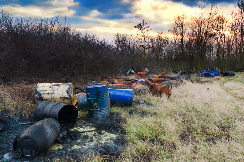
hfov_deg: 67.5
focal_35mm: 27
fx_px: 183
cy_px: 81
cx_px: 122
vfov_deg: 47.7
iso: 100
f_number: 10
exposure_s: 1/6
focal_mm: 18
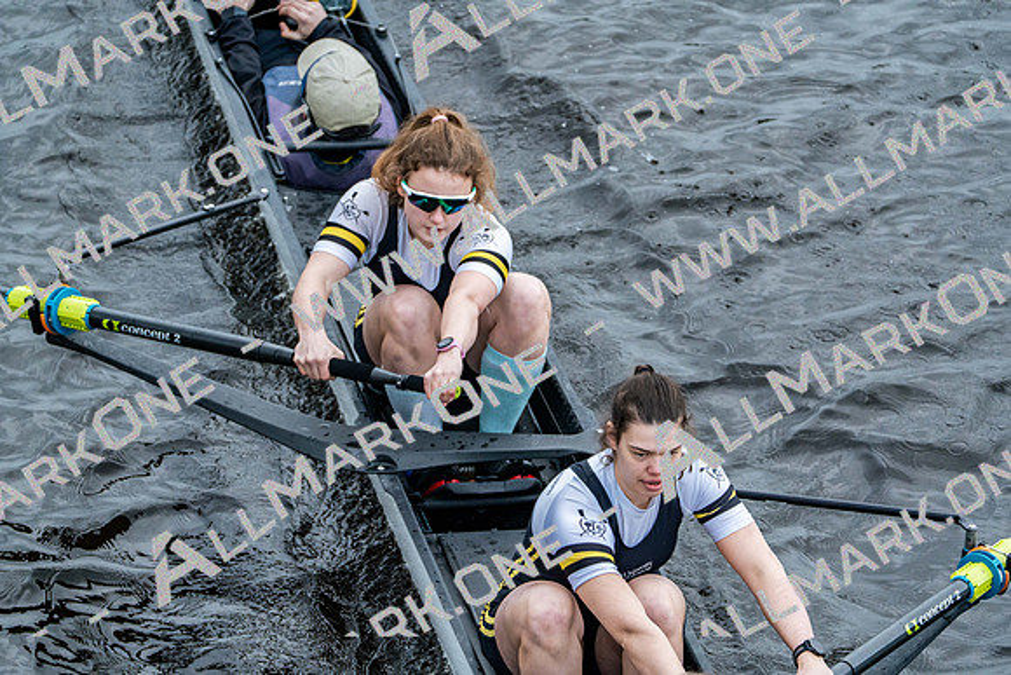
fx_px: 12471
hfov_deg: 4.6
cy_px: 338
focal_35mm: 444
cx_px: 506
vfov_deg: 3.1
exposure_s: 1/1000
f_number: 6.3
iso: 4000
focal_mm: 444
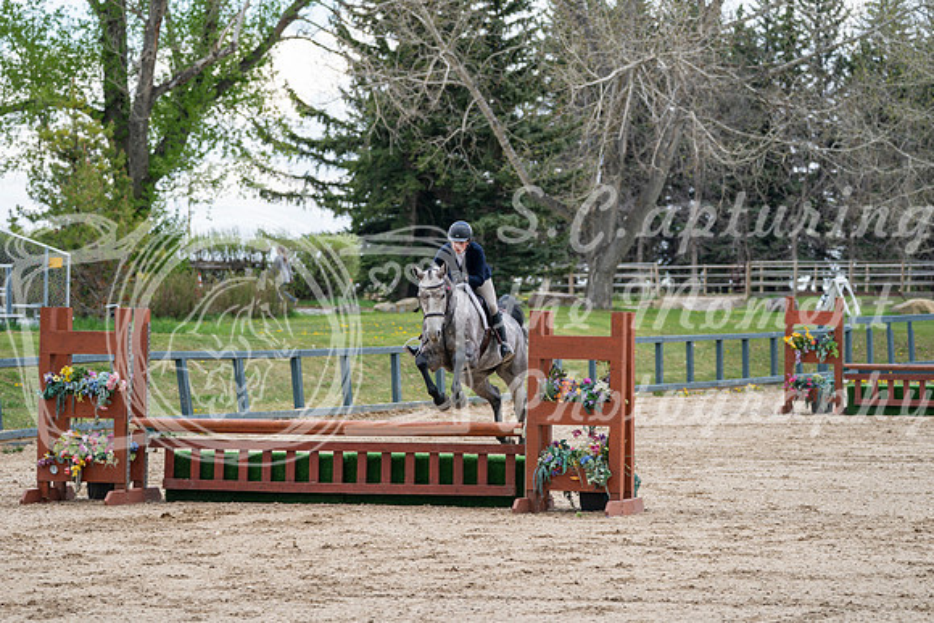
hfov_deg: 12.7
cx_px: 467
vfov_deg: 8.5
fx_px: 4204
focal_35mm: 162
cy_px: 312
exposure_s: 1/200
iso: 125
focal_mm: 162
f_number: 5
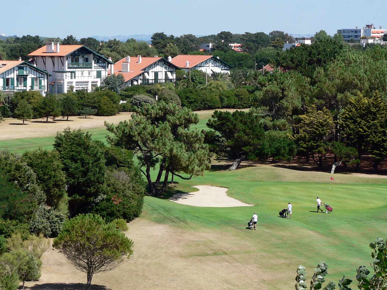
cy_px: 145
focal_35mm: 147
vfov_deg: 10.1
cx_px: 194
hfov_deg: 13.4
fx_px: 1643
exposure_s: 1/500
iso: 80
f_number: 4
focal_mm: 24.6
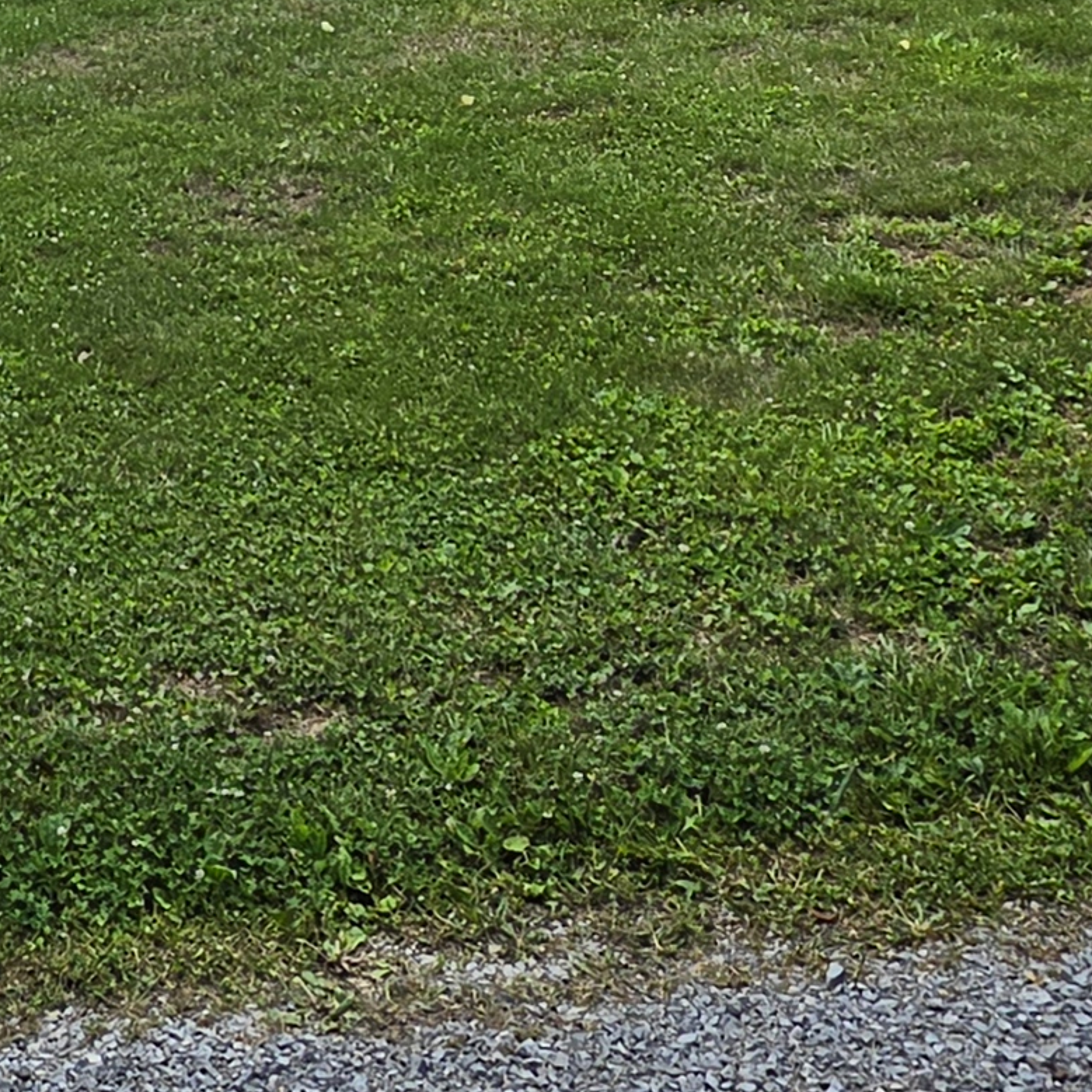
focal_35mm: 59
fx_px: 2106
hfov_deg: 27.1
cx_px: -55
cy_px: -613
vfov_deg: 22.8
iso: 32
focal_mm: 2.2
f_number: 1.9
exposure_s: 1/1418
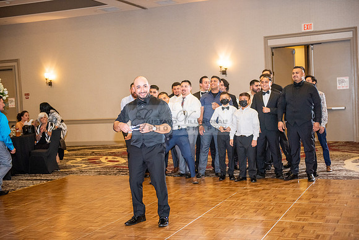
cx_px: 180
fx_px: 519
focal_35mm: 52
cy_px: 120
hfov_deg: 38.2
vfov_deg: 26.0
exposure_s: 1/250
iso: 1600
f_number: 2.8
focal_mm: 52
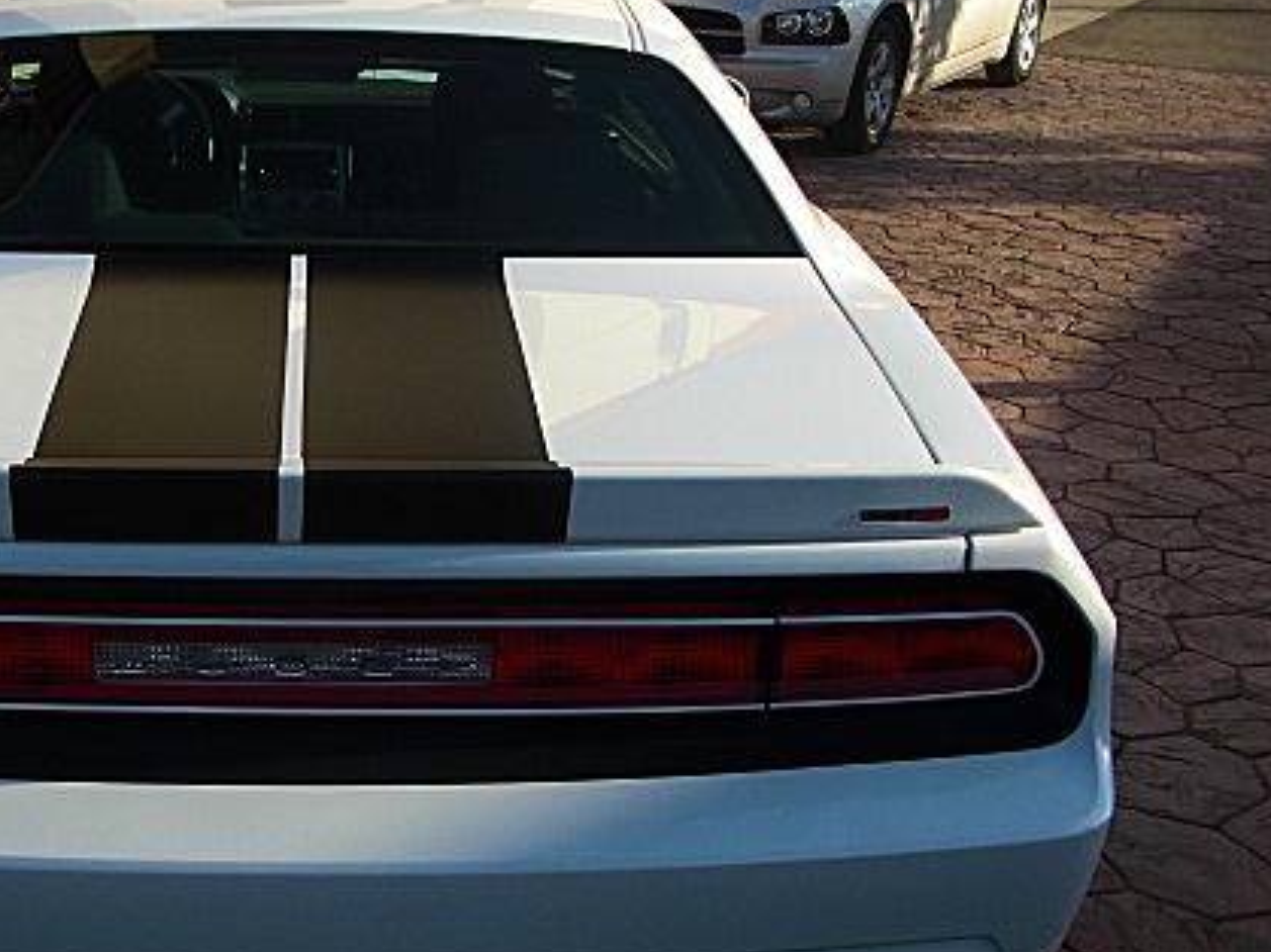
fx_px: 2019
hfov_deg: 34.3
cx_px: 334
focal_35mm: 55
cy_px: 485
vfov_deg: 26.5
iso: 50
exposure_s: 1/640
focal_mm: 6.3
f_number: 2.8
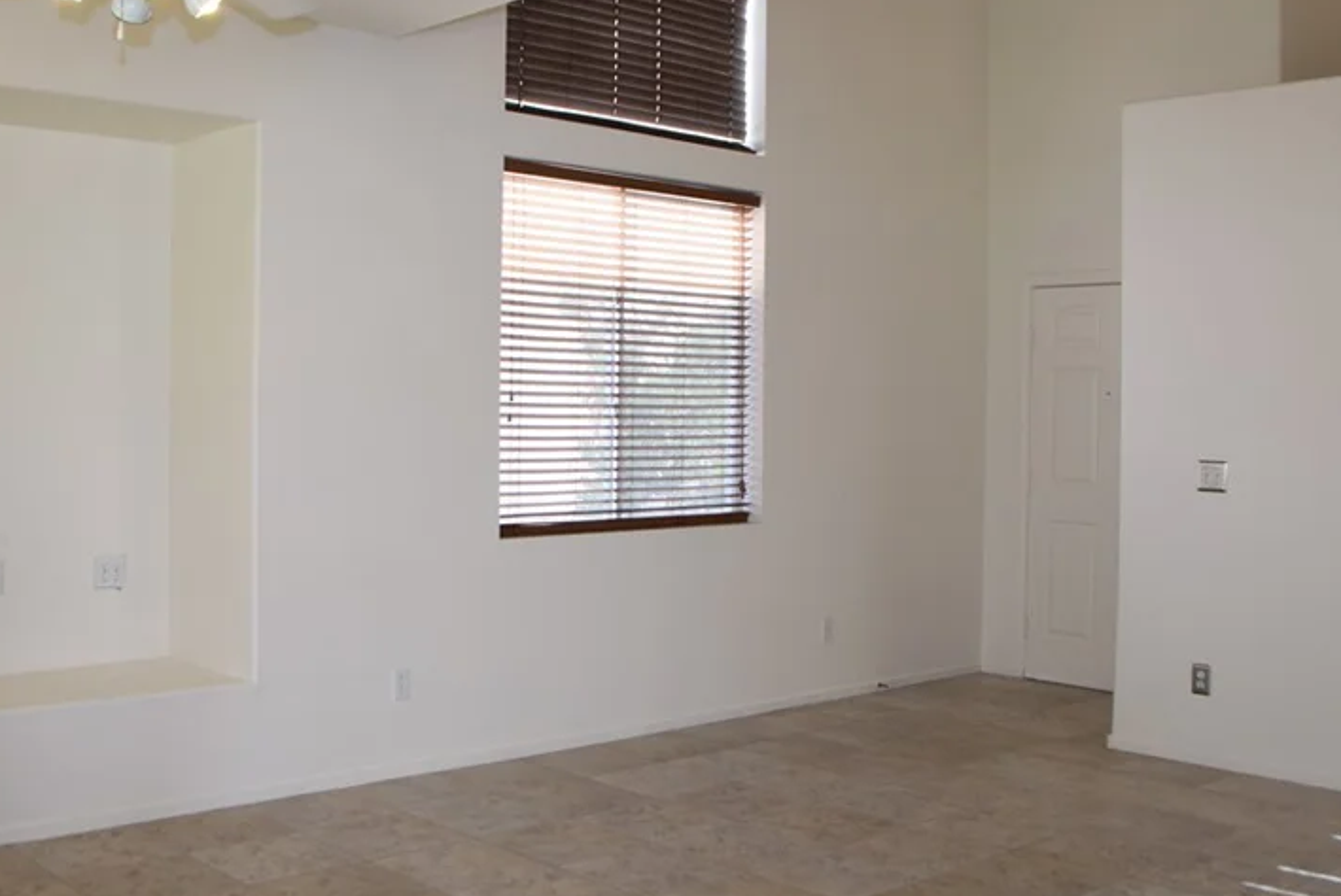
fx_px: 1454
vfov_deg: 34.2
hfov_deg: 49.5
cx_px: 649
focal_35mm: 39
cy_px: 367
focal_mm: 18
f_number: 5
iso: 400
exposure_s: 1/100
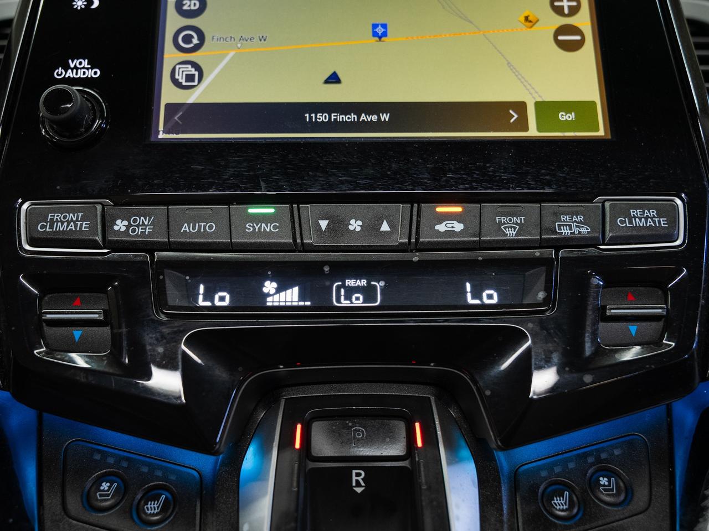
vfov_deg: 46.0
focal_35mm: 31
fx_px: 627
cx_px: 354
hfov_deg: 59.0
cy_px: 266
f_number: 4
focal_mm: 27.7
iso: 500
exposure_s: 1/40
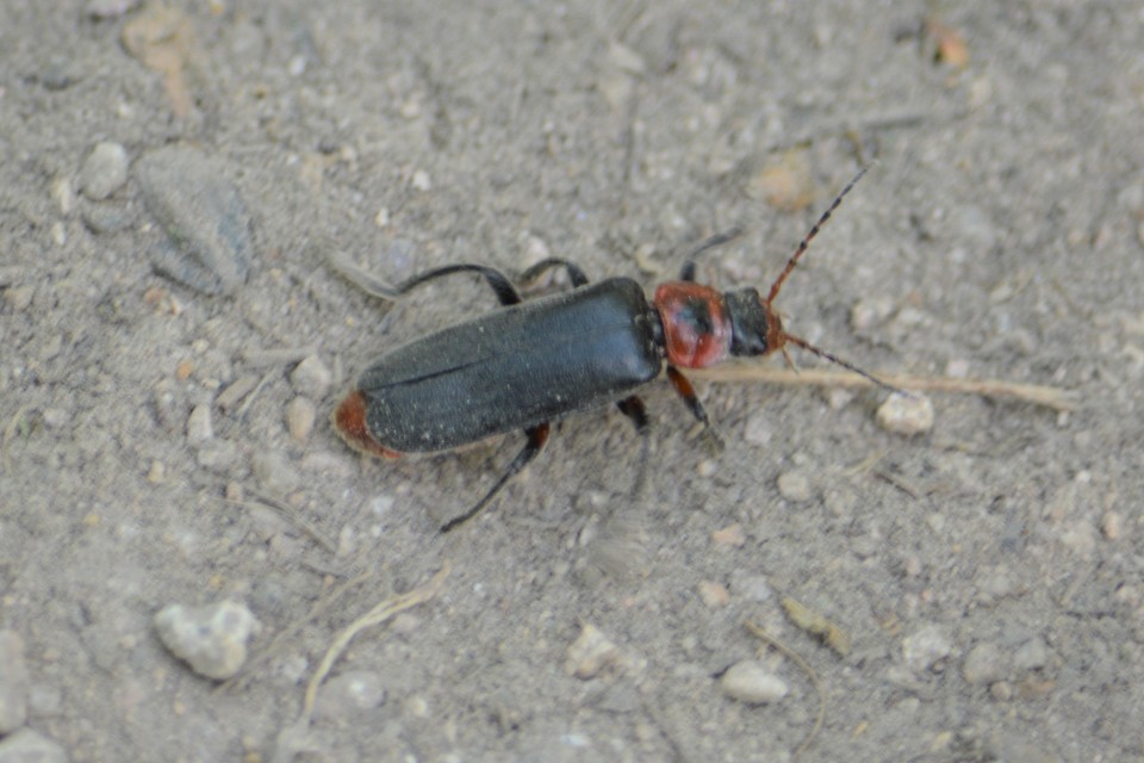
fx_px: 14299
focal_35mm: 450
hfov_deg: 4.6
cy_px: 382
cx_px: 572
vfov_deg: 3.1
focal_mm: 300
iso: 400
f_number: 5.6
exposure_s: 1/125
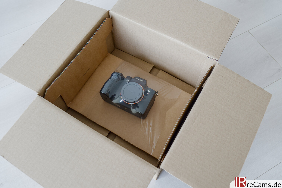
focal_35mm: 33
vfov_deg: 40.0
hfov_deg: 57.2
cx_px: 141
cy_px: 94
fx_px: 258
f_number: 4
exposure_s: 1/140
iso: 800
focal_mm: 22
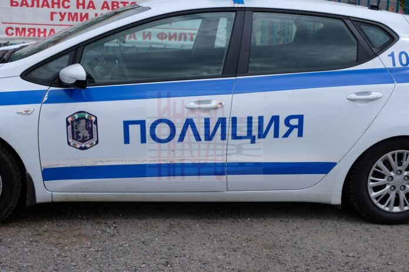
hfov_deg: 38.9
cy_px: 136
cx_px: 204
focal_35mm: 51
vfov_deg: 26.4
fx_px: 579
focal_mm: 34
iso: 200
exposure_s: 1/400
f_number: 8
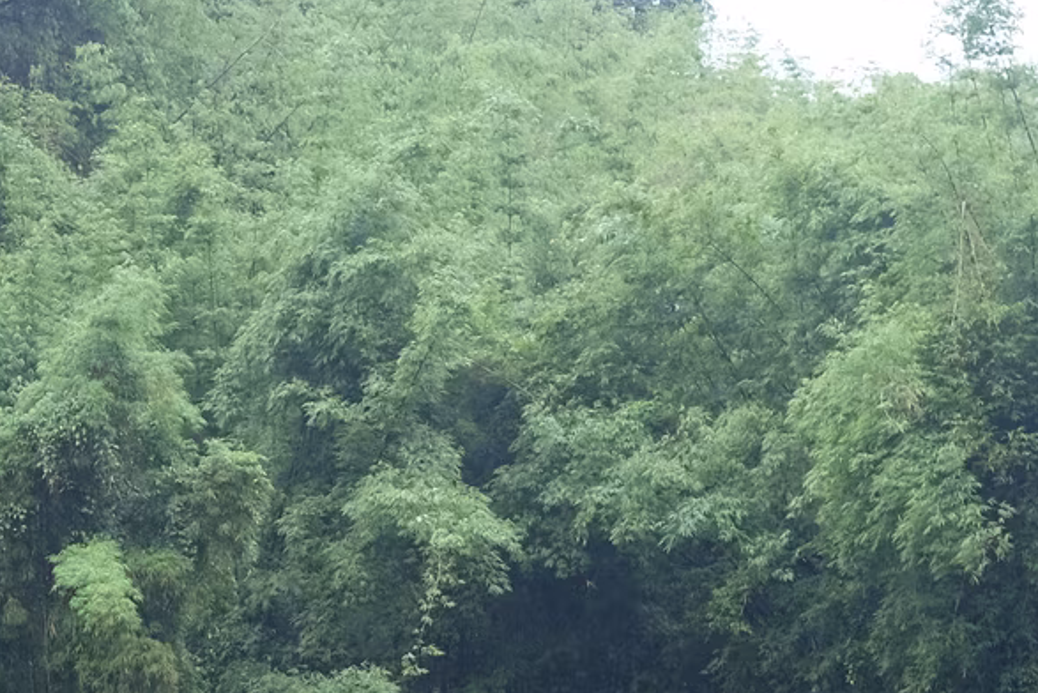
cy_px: 981
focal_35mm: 134
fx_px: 3865
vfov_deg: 10.0
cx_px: 34
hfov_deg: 15.1
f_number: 6.4
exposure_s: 1/105
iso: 400
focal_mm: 27
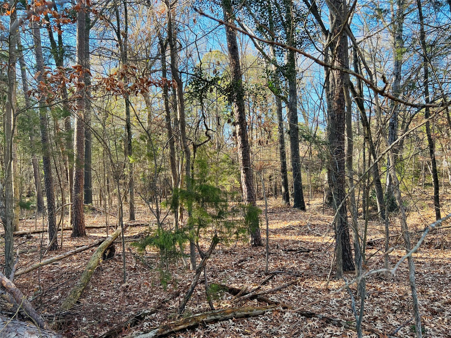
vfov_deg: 53.1
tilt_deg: -0.4
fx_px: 339
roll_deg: +1.0
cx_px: 226
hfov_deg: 67.3
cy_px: 169
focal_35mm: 26
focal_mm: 5.7
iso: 50
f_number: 1.5
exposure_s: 1/339
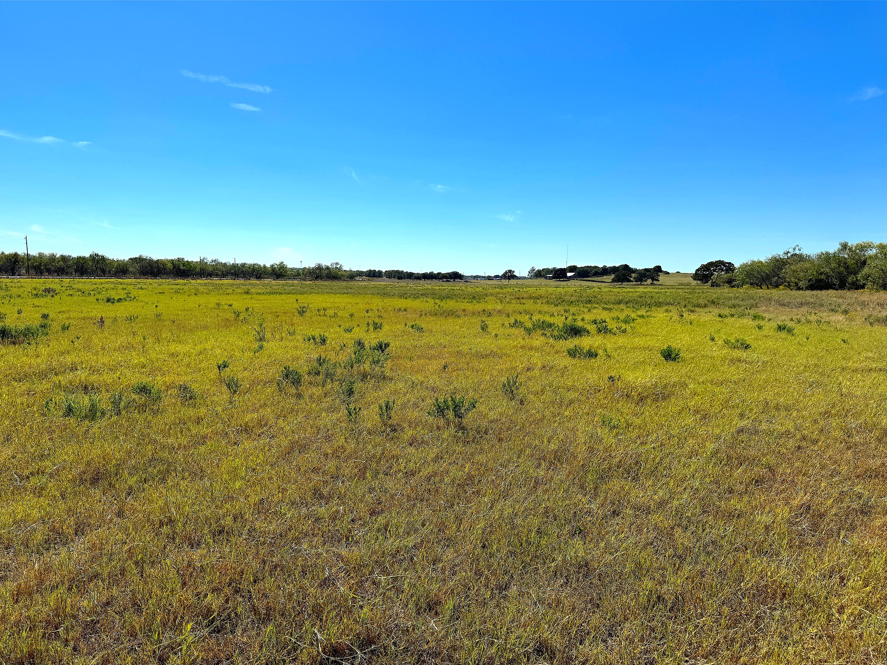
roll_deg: -1.9
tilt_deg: -6.2
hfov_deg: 69.4
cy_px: 346
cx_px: 435
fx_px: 641
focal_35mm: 25
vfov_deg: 54.9
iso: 80
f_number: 1.78
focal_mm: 6.76
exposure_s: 1/9009
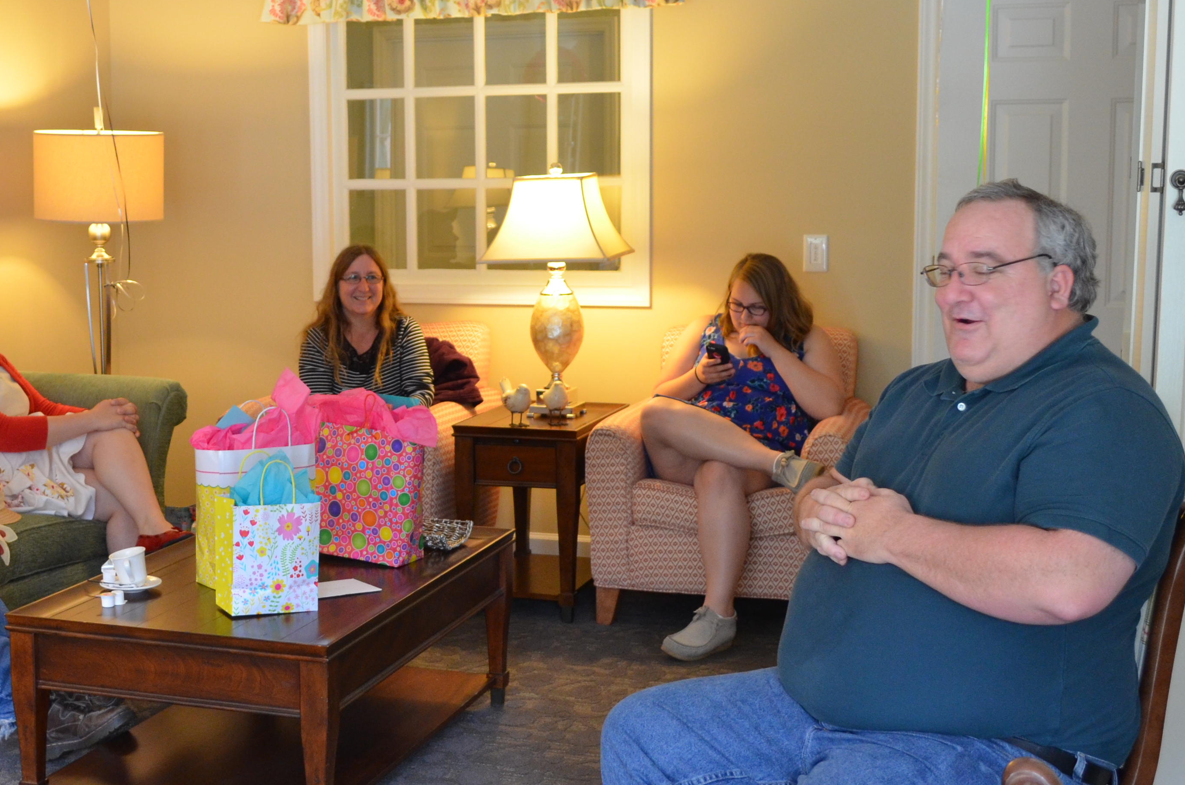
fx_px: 1938
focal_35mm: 59
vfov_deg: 22.9
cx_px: 326
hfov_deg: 33.4
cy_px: 414
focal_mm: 22
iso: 800
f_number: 3.8
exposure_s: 1/50
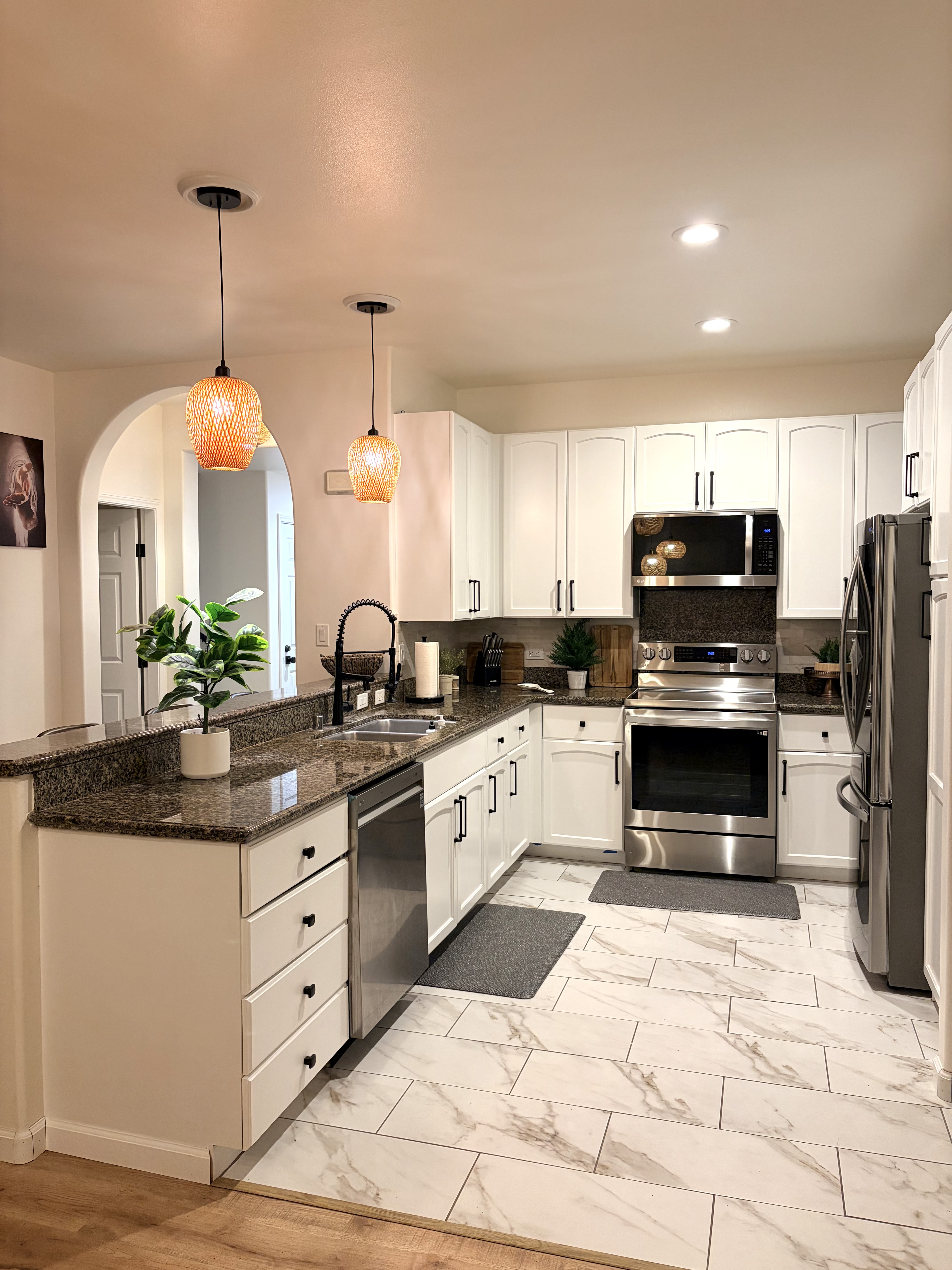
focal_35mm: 26
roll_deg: -0.1
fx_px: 953
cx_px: 476
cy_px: 635
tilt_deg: -2.5
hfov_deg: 53.1
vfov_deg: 67.3
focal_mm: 5.96
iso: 200
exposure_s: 1/60
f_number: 1.6
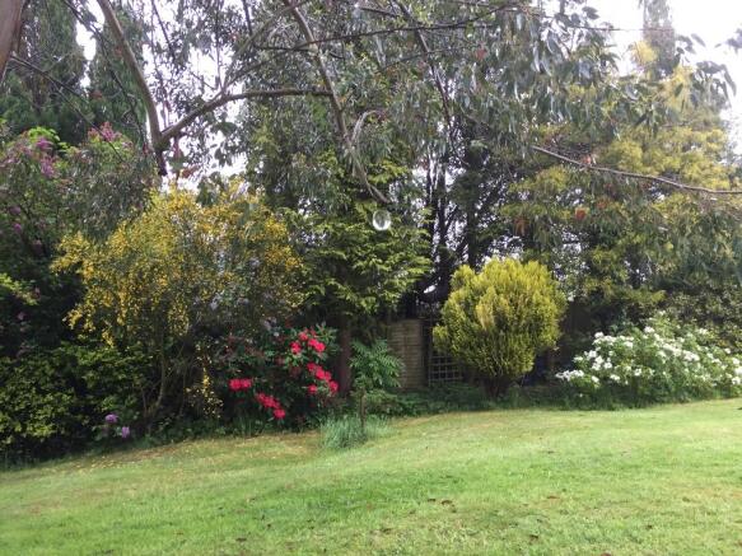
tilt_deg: +9.5
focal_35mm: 29
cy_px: 278
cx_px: 371
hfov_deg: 61.7
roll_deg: -0.3
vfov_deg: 48.2
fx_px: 621
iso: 32
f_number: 2.2
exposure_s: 1/50
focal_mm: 4.15
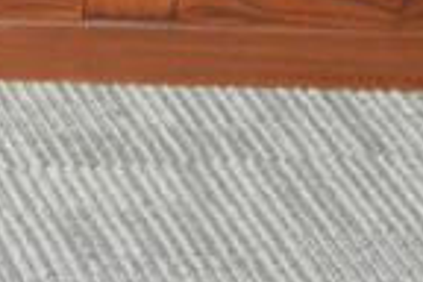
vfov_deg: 3.2
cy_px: -389
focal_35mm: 428
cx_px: -449
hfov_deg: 4.7
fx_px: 5029
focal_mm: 57
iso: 1000
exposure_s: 1/60
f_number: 4
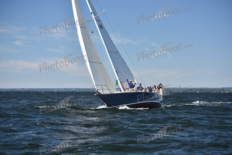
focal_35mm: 105
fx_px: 677
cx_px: 116
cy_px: 78
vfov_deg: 13.0
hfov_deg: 19.5
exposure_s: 1/1000
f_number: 3.5
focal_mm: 105
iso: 200
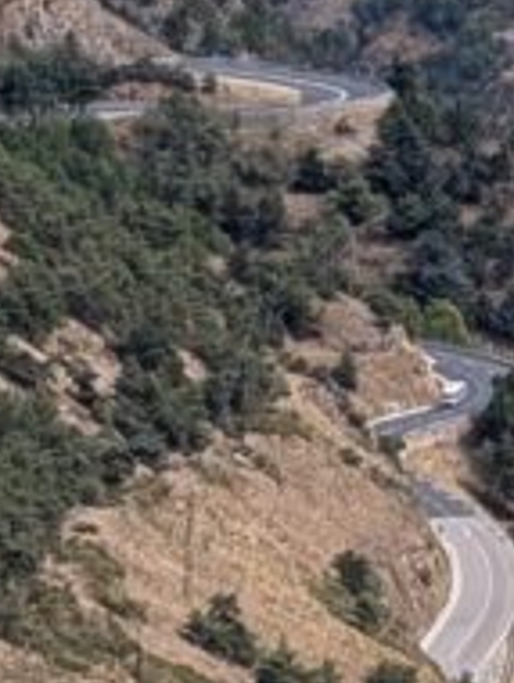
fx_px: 5215
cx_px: 696
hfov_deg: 5.6
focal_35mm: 264
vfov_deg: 7.4
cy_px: -198
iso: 21
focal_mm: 6.9
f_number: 1.68
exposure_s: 1/785
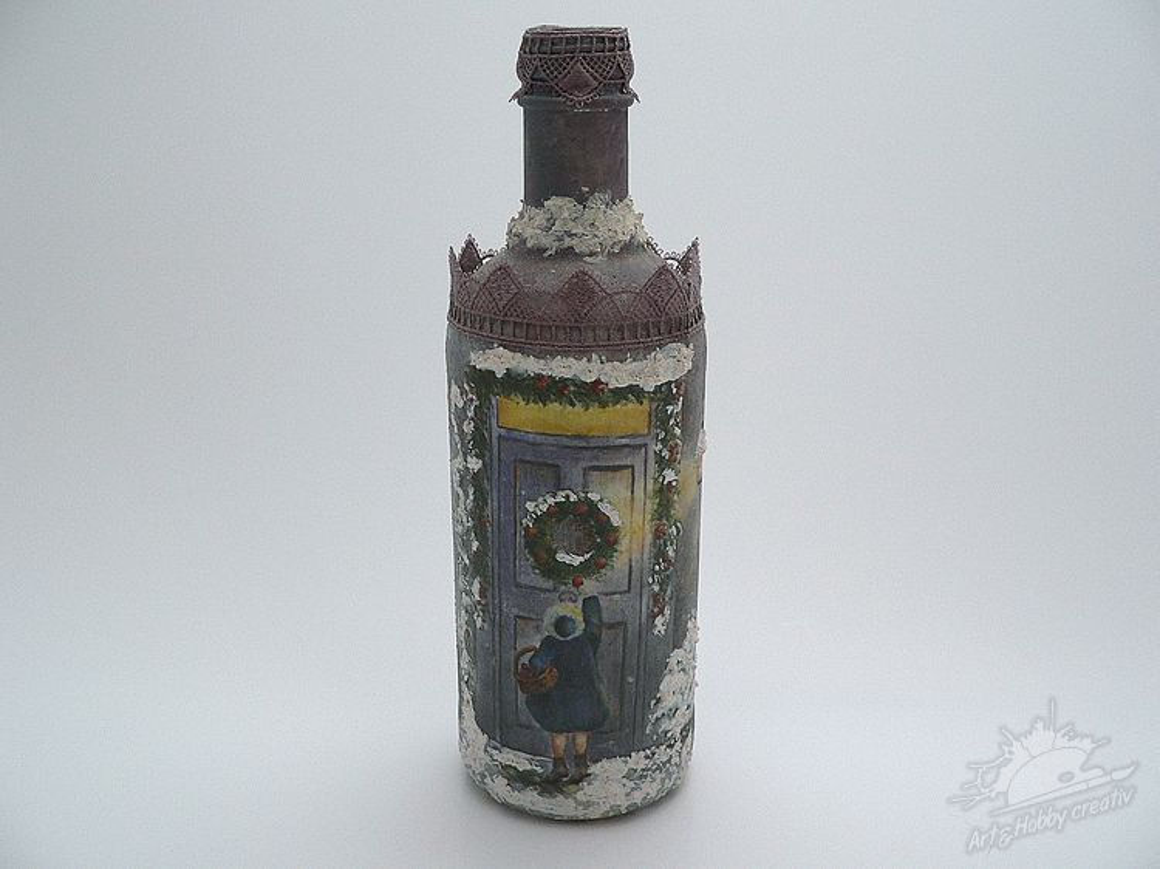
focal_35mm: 38
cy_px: 434
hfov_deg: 49.0
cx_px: 580
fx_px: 1273
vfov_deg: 37.7
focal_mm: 6.4
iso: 100
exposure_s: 1/40
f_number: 2.8
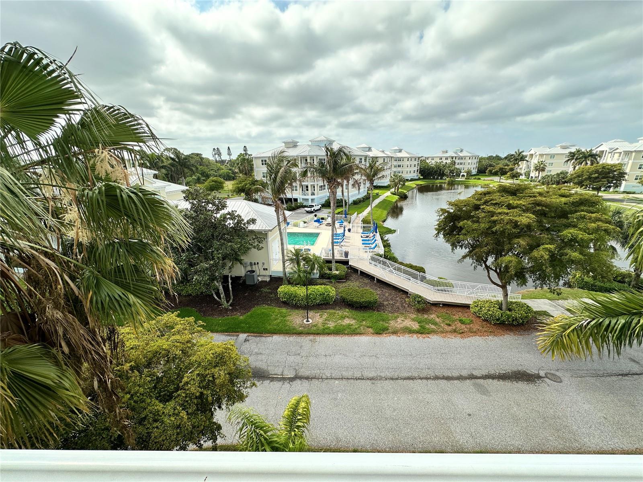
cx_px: 322
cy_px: 241
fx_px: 260
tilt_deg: -17.4
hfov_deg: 102.1
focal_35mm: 14
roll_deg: +1.0
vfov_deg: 85.7
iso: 40
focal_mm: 2.22
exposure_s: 1/1350
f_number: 2.2
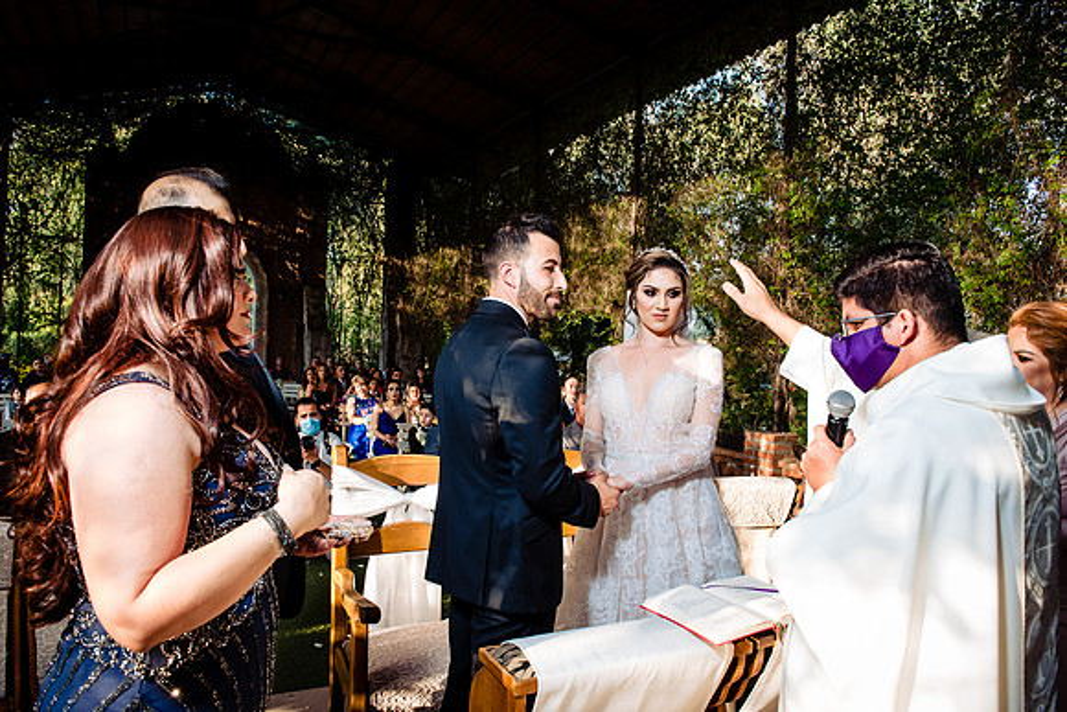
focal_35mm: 27
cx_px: 534
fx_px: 800
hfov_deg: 67.4
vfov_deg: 48.0
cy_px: 356
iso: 800
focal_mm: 27
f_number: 5.6
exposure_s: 1/200
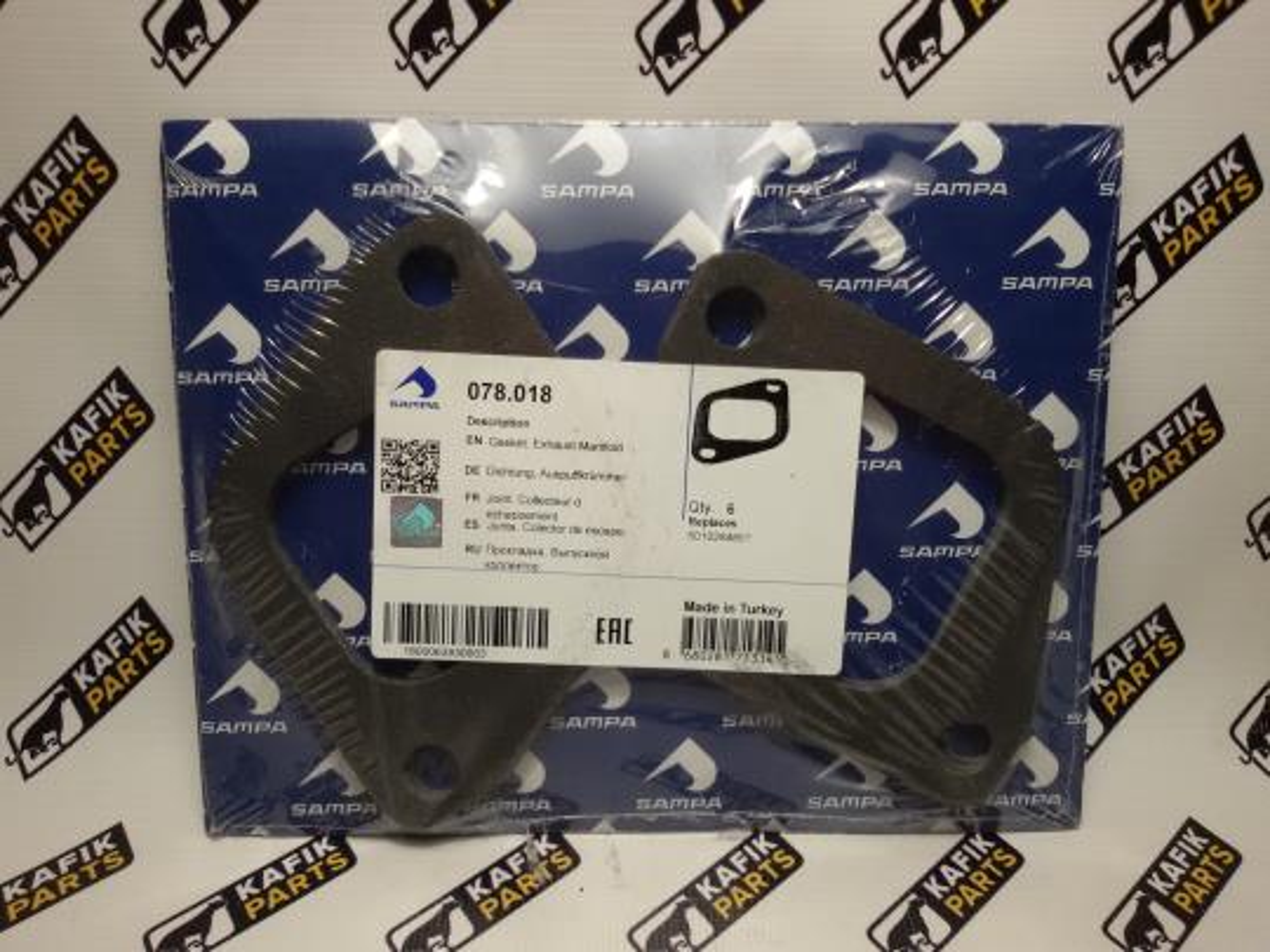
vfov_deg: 45.4
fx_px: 1137
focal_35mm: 31
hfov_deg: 58.4
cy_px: 476
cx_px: 635
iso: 50
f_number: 2.4
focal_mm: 2.93
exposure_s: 1/50
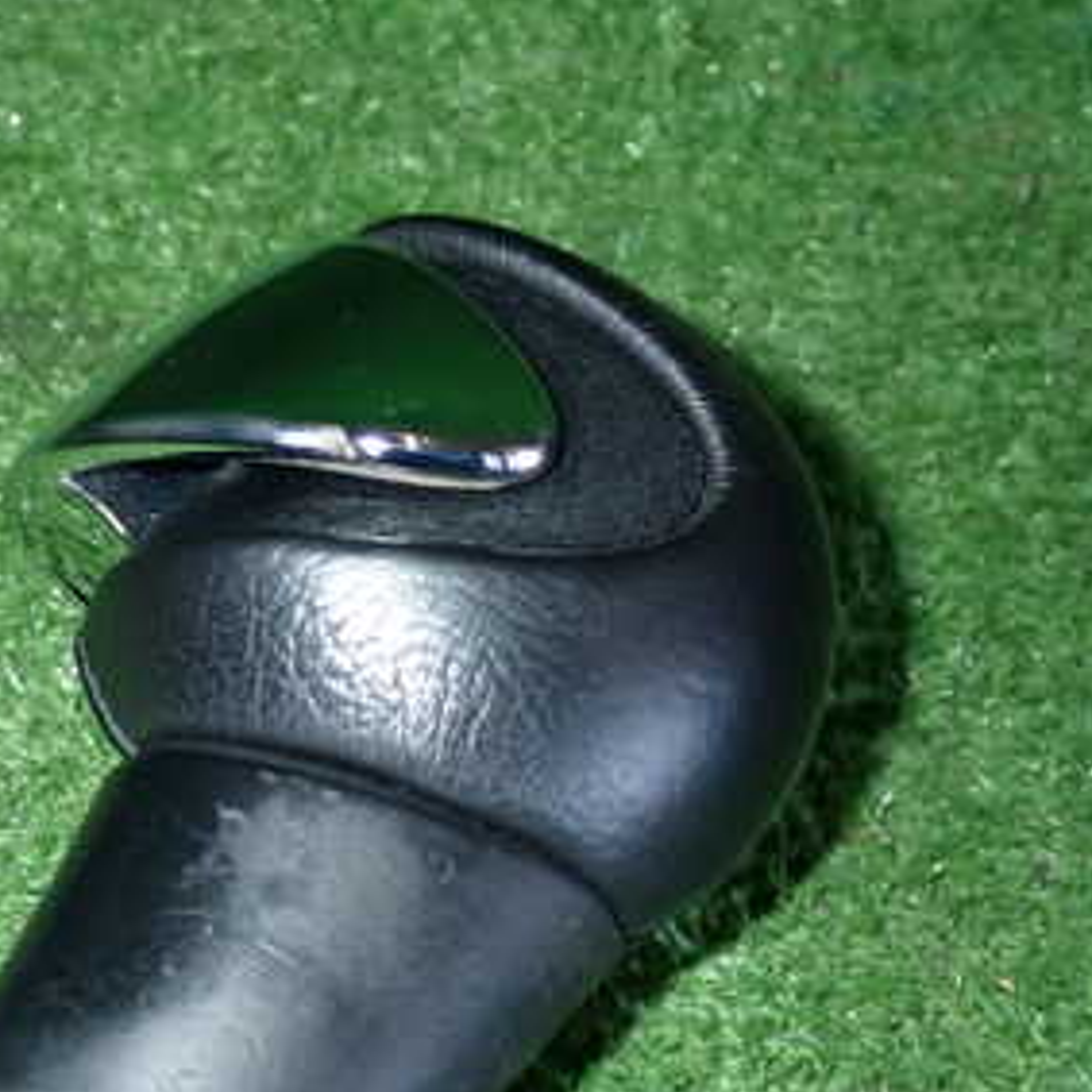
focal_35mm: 60
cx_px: 259
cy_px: 795
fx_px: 2141
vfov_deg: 28.3
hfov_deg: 28.2
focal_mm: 5.79
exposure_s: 1/30
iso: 200
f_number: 7.1
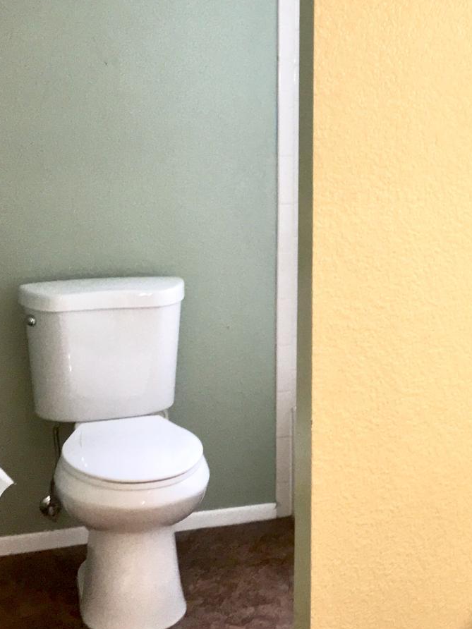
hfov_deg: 21.7
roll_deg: -0.4
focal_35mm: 65
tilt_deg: -8.0
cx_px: 479
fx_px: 1182
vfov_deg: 29.7
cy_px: 248
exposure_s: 1/30
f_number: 2.2
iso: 64
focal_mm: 4.15
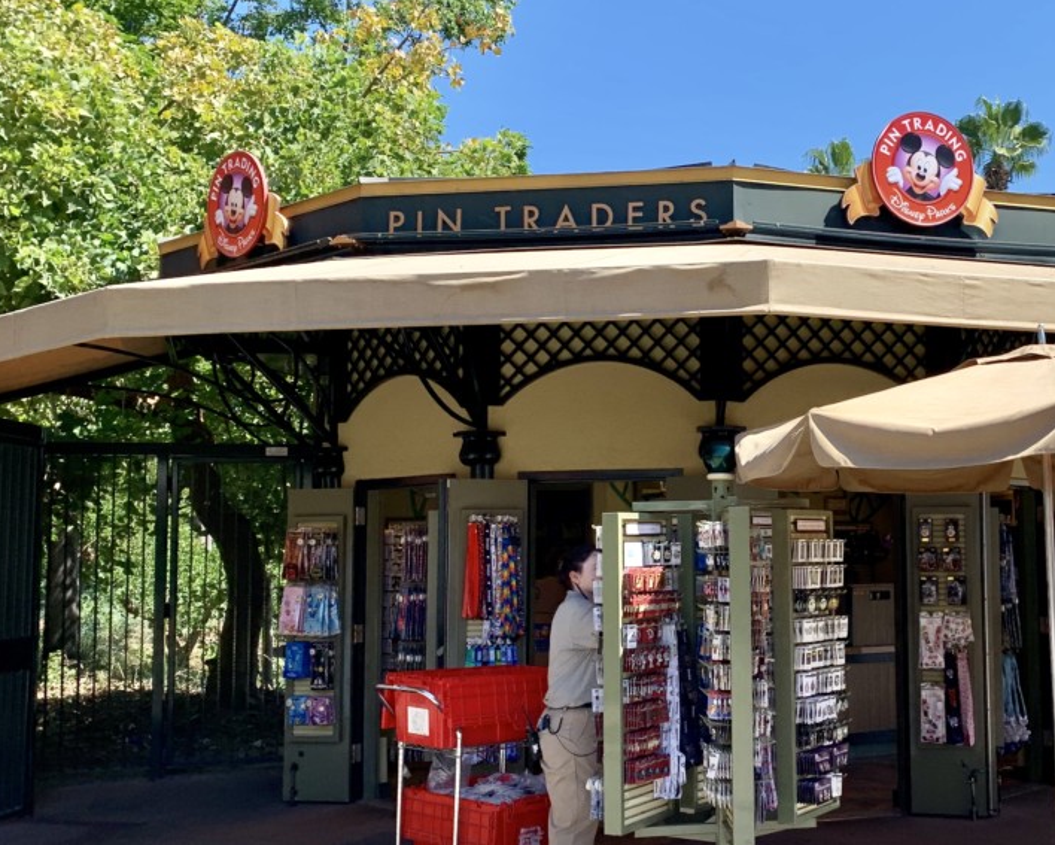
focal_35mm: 43
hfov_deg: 41.9
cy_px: 455
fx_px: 1343
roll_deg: -1.5
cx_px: 760
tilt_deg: +2.9
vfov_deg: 34.9
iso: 25
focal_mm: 4.25
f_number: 1.8
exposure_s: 1/972
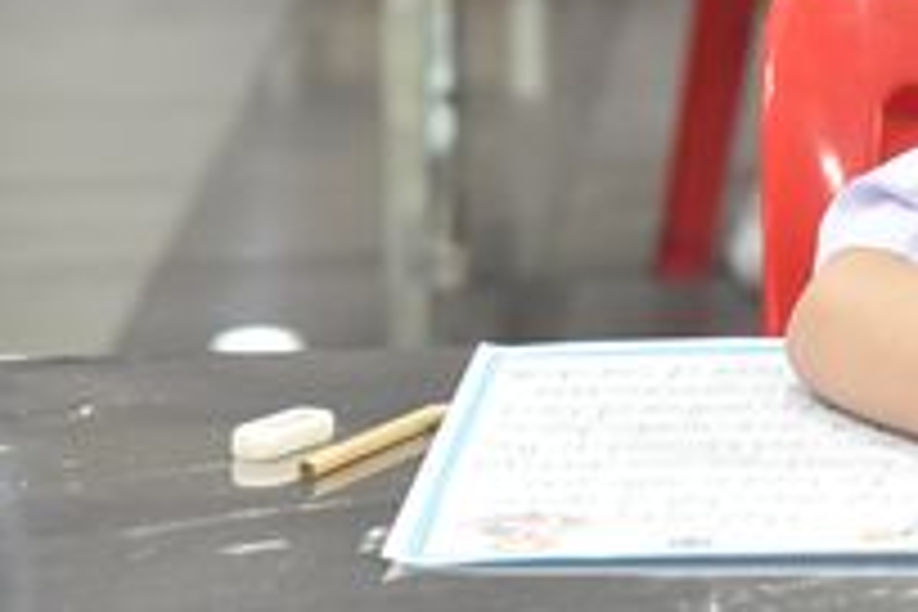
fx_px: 8261
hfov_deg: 6.3
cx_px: 1341
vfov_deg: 4.2
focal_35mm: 324
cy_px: -238
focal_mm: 110
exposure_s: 1/25
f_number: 4
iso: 1600
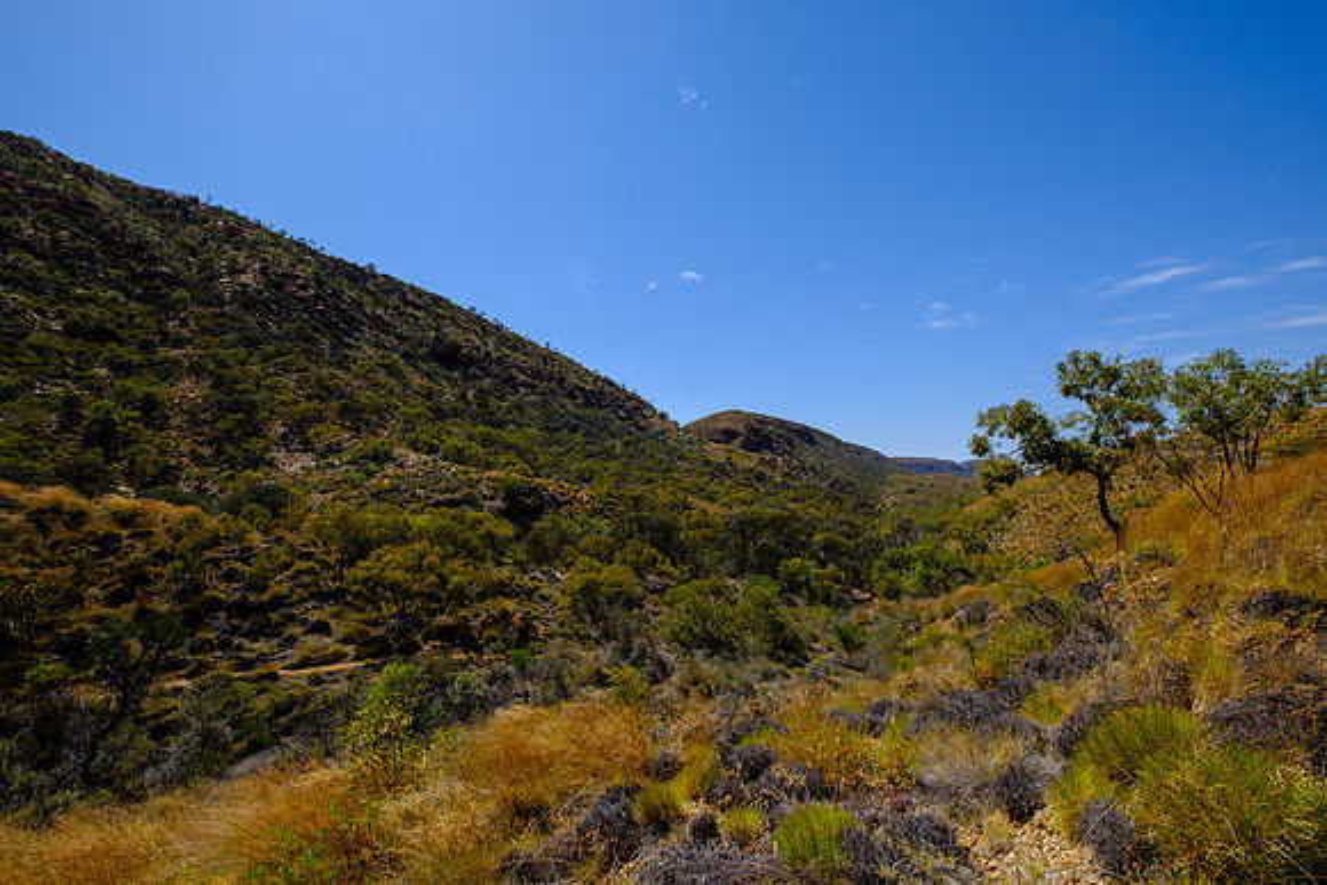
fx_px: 553
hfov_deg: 100.4
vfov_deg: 77.4
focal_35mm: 15
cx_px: 664
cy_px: 442
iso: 200
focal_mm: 10
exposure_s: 1/550
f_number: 8
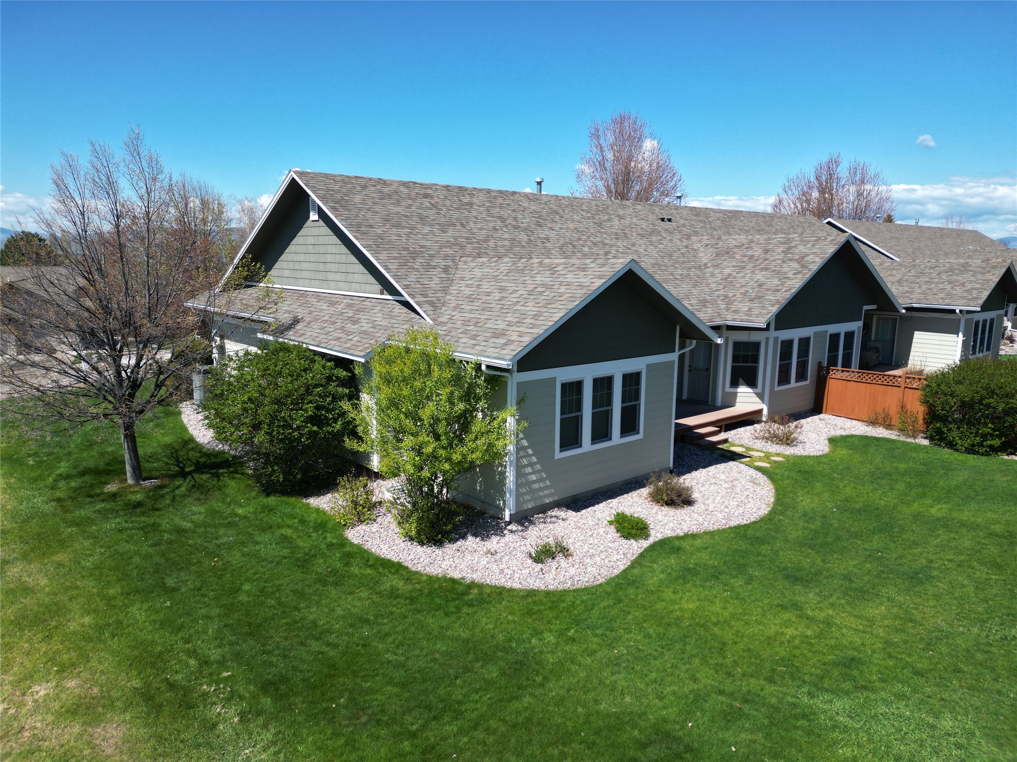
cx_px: 508
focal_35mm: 24
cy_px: 381
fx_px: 705
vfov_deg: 56.8
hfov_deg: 71.6
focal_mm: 6.72
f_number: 1.7
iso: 110
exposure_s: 1/2000
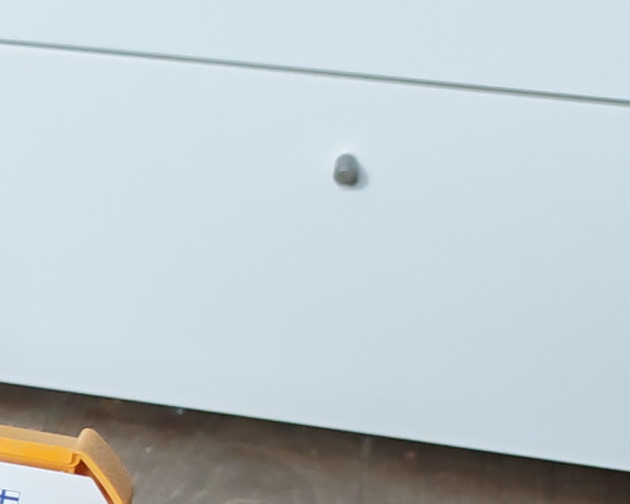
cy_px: 668
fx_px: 2518
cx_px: -916
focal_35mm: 135
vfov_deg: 11.1
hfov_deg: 11.6
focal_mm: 6.55
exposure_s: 1/33
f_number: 1.6
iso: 200
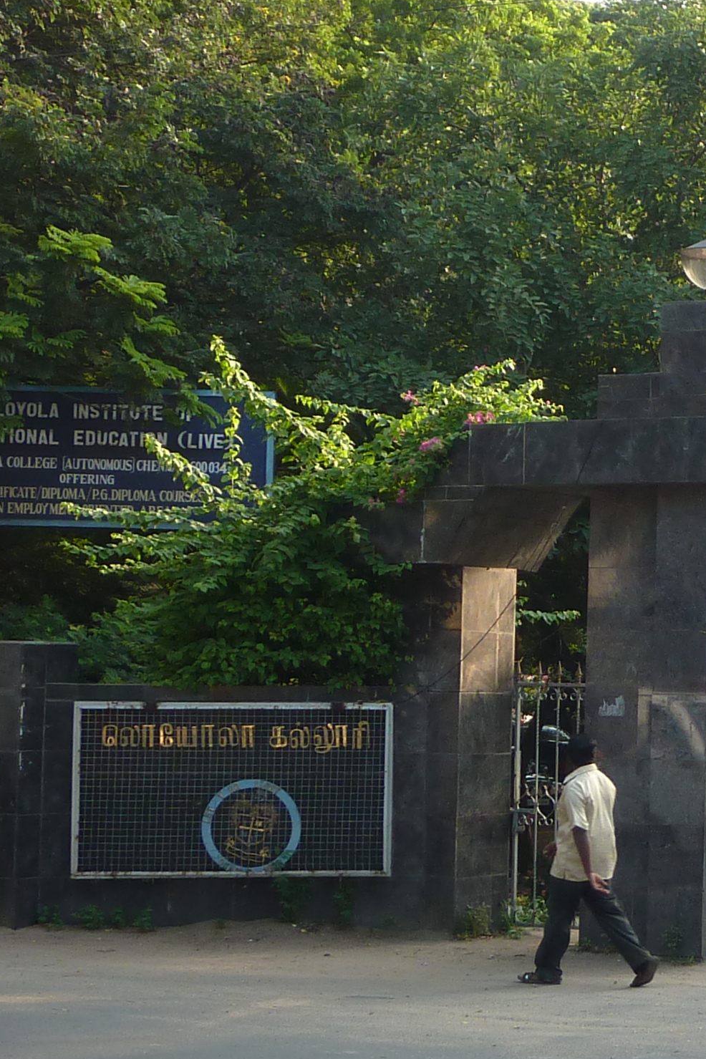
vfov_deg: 22.6
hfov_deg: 14.5
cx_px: 957
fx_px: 2647
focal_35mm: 90
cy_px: 556
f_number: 3.5
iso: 80
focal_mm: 5.3
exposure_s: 1/125
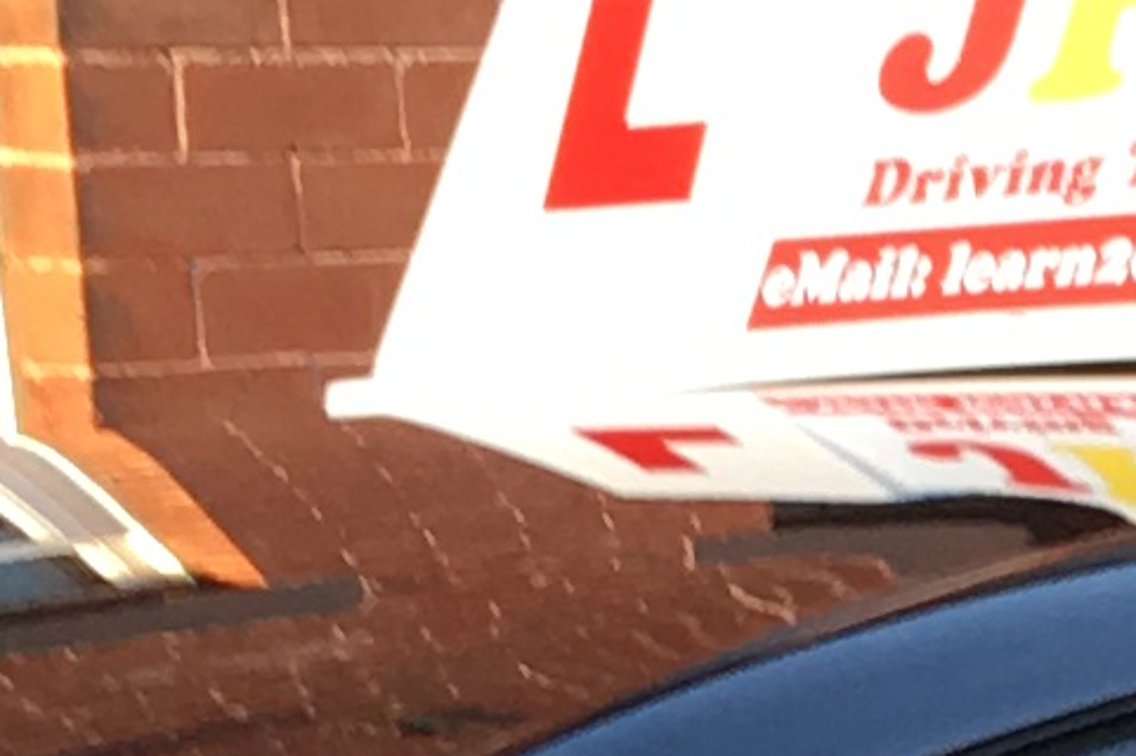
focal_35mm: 253
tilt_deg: -13.3
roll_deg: +1.2
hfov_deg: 7.6
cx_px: 2754
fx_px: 7978
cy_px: 2077
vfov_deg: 5.2
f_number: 2.2
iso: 25
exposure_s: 1/100
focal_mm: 4.15
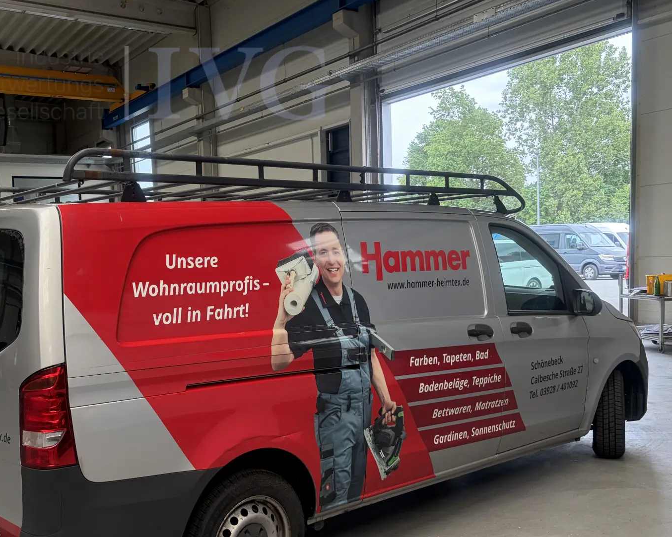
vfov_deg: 40.9
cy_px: 332
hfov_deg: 49.9
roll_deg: +2.9
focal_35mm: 36
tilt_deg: -4.3
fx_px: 716
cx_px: 260
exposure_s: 1/209
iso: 80
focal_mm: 5.96
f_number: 1.6
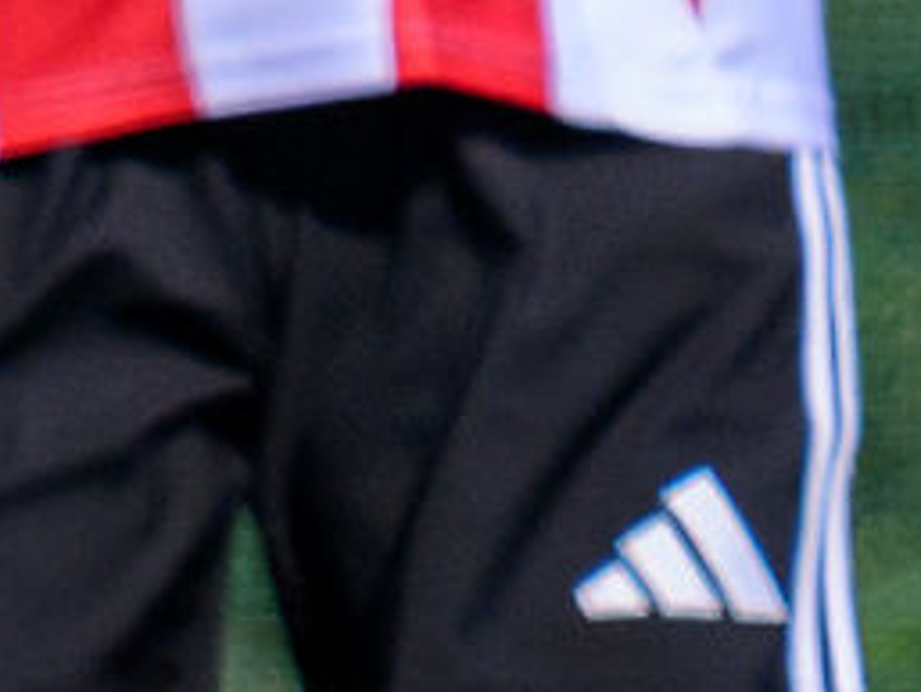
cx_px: -67
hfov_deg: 0.4
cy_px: -987
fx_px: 143315
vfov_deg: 0.3
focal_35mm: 5384
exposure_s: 1/2000
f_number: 5.6
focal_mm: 400
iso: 400
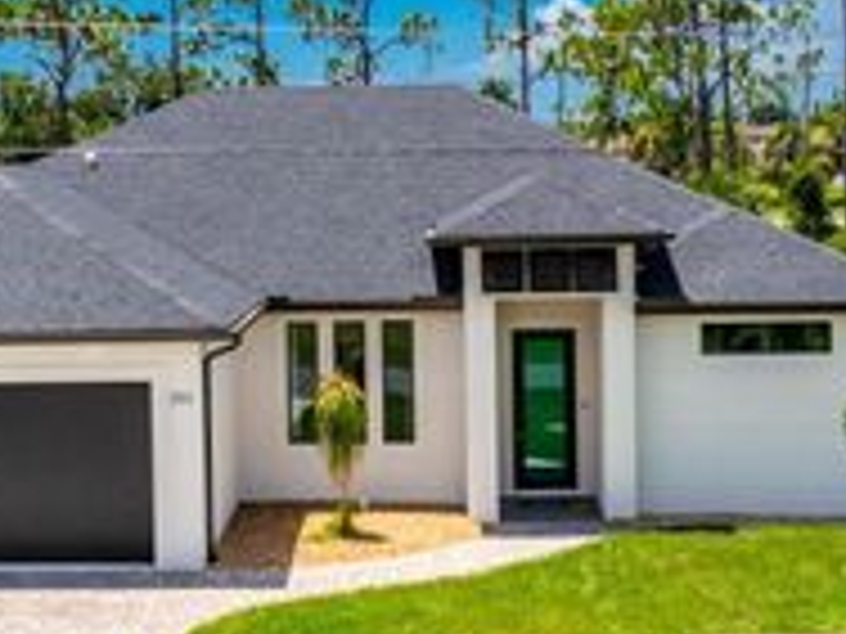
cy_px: 250
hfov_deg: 29.5
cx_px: 158
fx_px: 1564
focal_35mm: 64
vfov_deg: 22.9
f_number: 2.8
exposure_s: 1/3200
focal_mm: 12.29
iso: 110
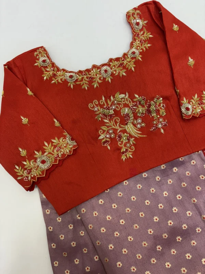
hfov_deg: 53.1
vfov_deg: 67.3
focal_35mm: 26
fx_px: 205
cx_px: 102
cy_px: 137
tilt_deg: -85.5
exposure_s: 1/100
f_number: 1.6
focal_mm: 6
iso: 50
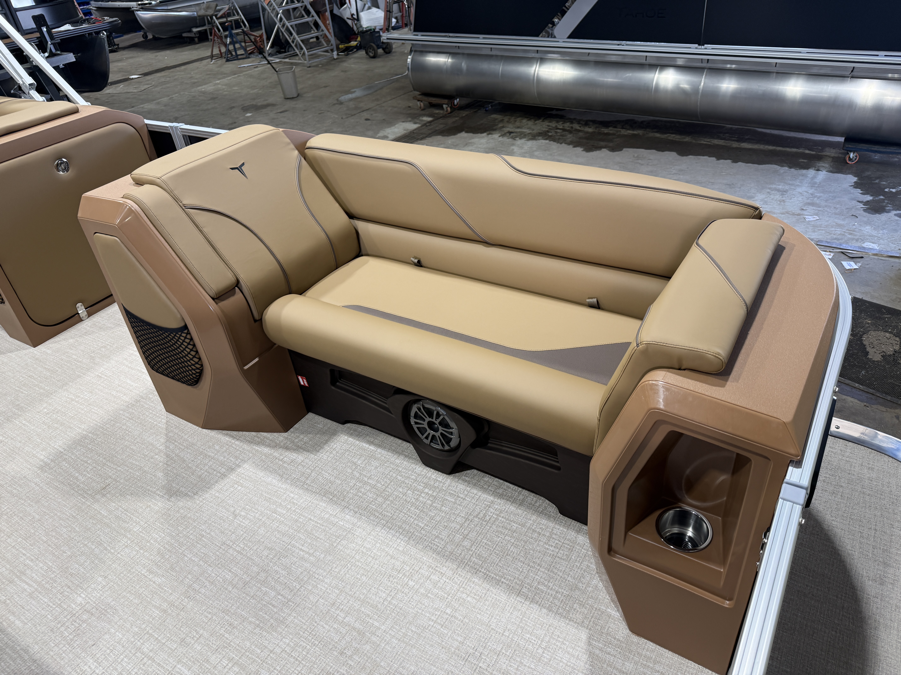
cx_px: 450
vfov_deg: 56.8
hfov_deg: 71.6
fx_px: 625
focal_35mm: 24
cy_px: 338
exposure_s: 1/120
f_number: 1.78
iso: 100
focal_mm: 6.76
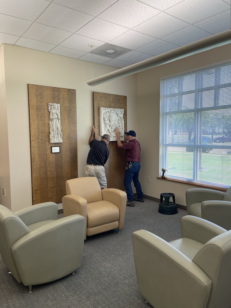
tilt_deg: -5.5
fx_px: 231
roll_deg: +1.9
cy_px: 154
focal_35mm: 26
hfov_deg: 53.1
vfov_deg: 67.3
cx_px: 116
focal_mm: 5.1
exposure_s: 1/120
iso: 50
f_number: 1.6
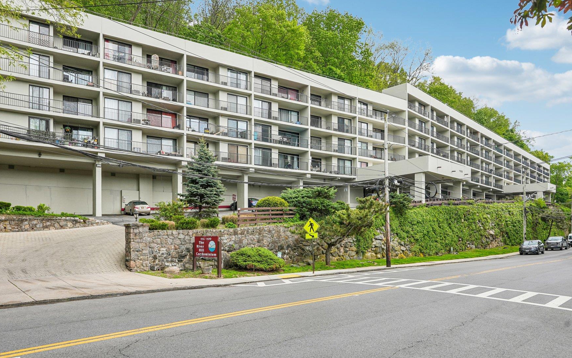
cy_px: 184
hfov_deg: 74.5
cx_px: 255
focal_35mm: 24
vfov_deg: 51.1
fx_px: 374
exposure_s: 1/60
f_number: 8
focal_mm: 20
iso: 100
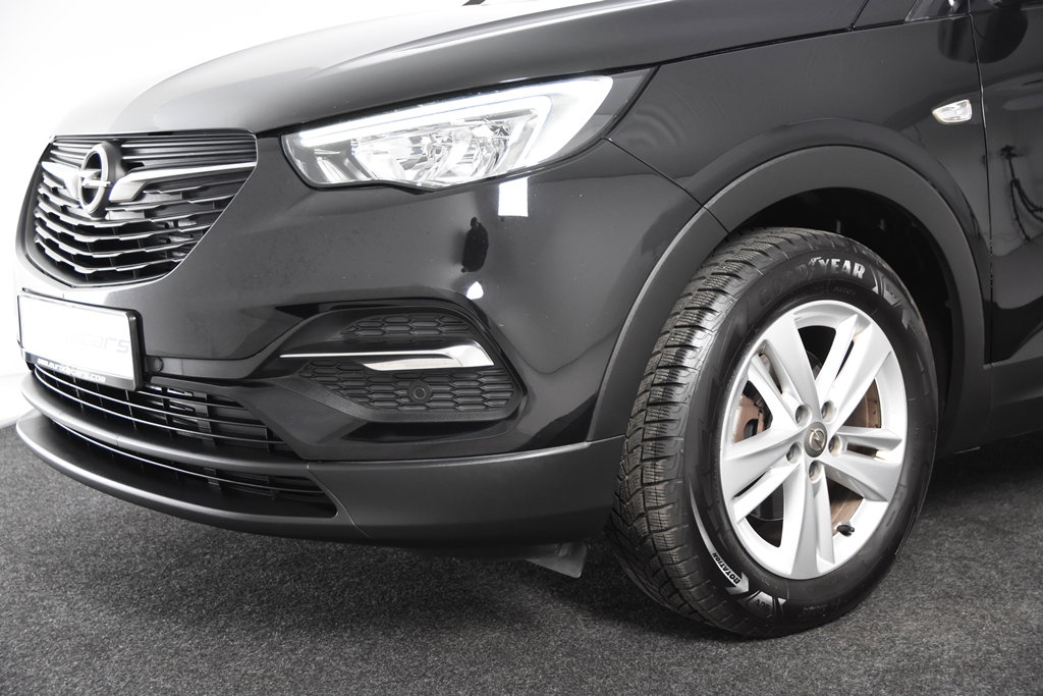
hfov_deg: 38.9
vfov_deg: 26.5
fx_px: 1478
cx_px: 522
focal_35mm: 51
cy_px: 348
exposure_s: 1/60
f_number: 4
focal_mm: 34
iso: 1600
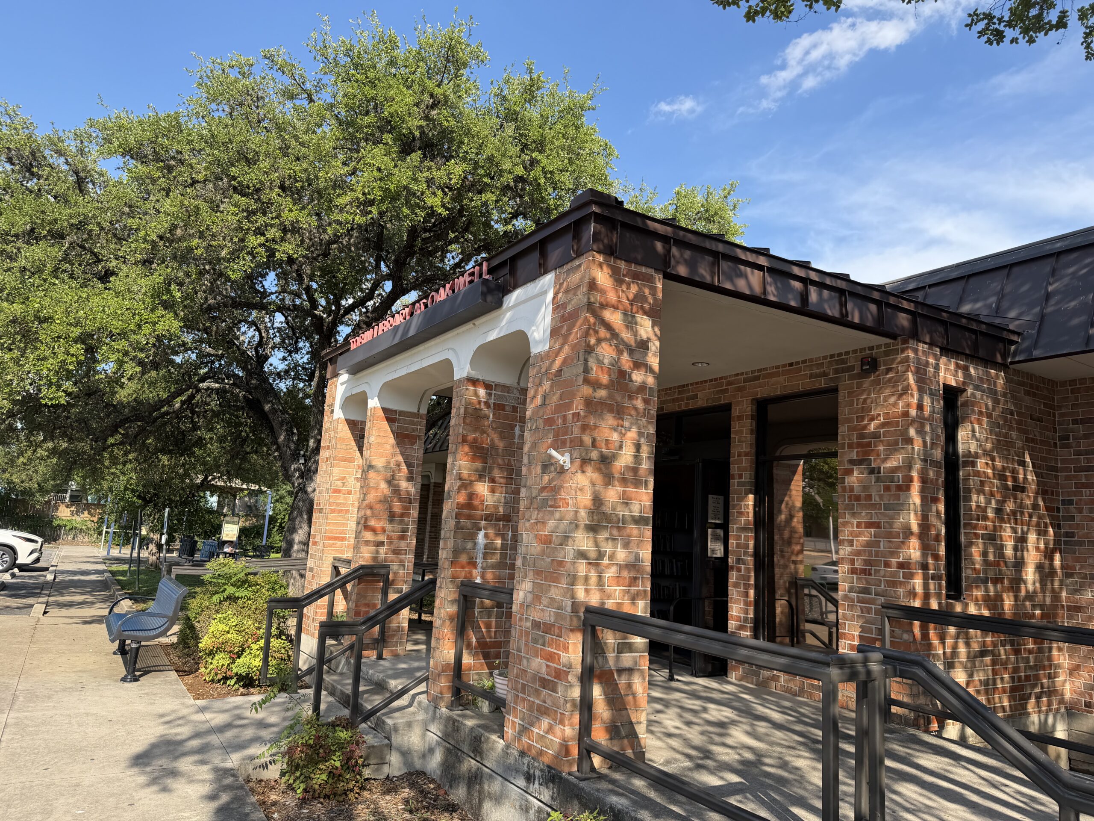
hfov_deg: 71.6
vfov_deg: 56.8
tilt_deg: +9.5
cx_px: 547
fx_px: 758
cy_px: 410
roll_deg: -3.9
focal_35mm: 24
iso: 80
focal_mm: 6.76
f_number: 1.78
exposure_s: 1/2053
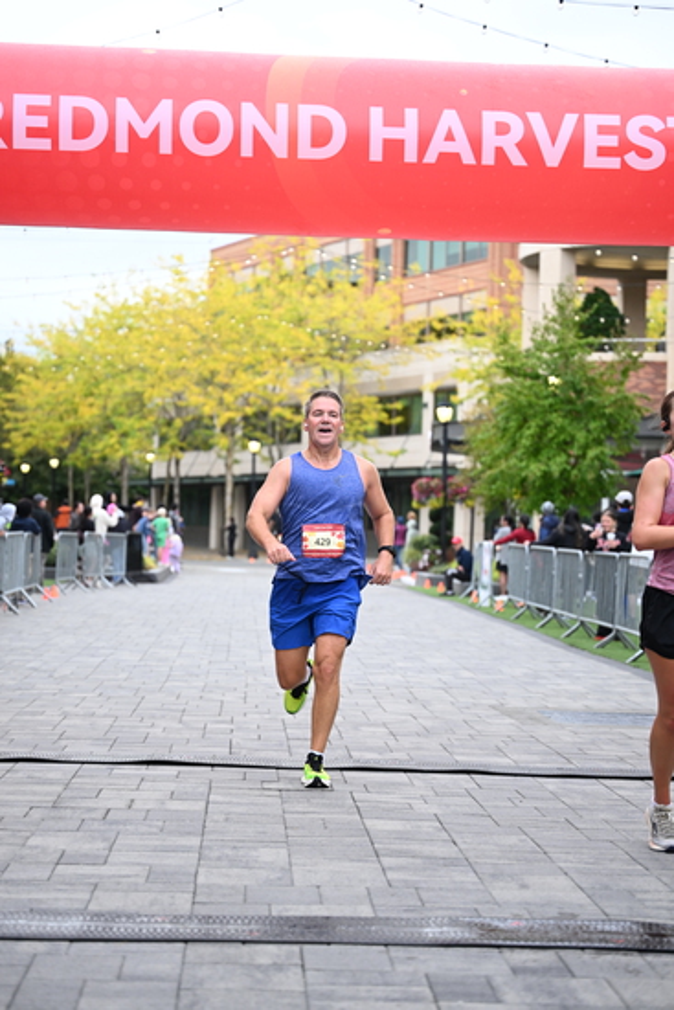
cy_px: 505
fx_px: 1964
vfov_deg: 28.8
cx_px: 337
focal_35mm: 70
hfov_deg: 19.5
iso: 1000
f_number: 2.8
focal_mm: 70
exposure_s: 1/1600
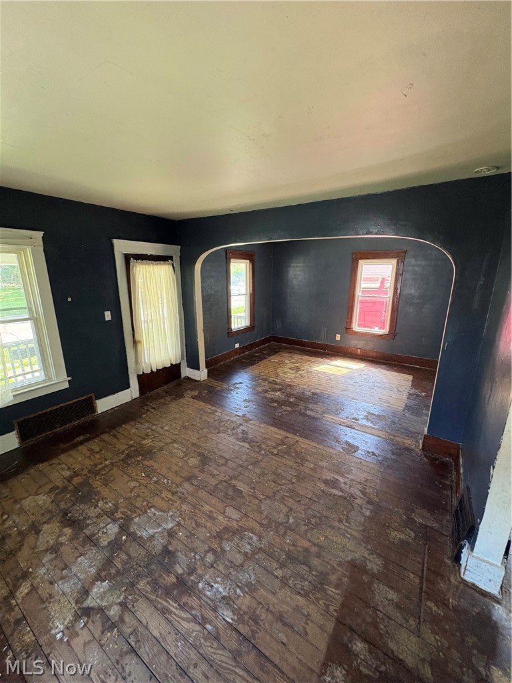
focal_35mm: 14
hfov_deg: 85.7
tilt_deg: -13.1
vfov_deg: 102.1
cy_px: 342
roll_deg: +0.1
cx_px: 256
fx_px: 276
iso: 320
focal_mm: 2.22
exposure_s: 1/60
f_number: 2.2
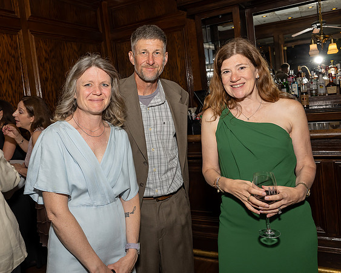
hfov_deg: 55.0
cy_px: 114
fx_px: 324
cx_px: 134
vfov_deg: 45.4
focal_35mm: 32
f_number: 8
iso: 500
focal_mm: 24.5
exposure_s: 1/250
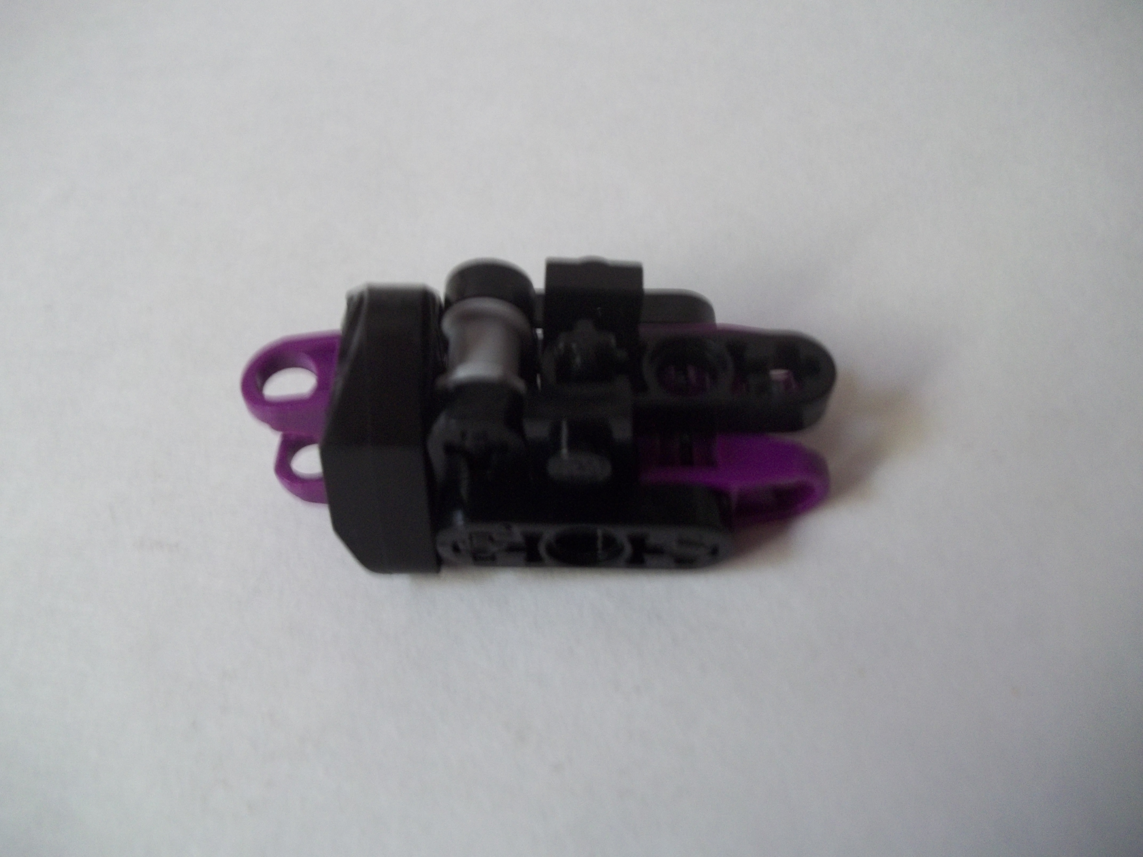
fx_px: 1057
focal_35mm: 32
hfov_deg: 56.8
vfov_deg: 44.2
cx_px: 572
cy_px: 428
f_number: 2.9
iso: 160
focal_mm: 5.7
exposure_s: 1/10
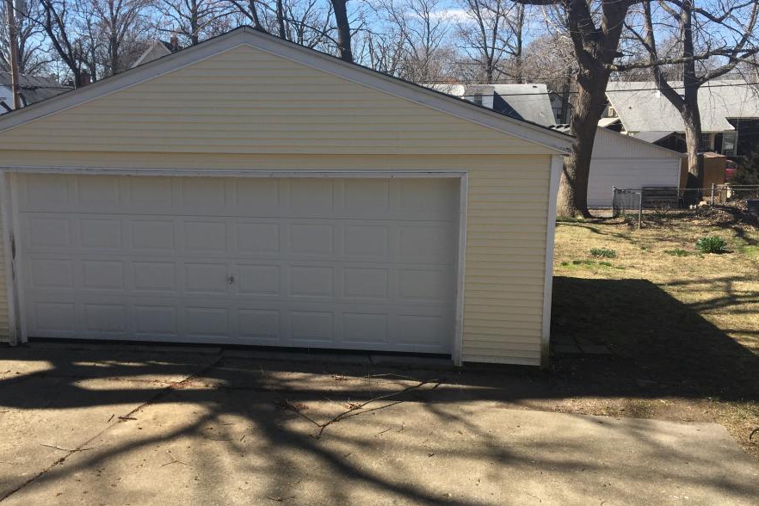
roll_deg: -0.9
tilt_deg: -9.5
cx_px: 336
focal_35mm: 35
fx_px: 738
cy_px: 248
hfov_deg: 54.3
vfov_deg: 37.9
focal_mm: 4.15
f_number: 2.2
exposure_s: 1/894
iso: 25
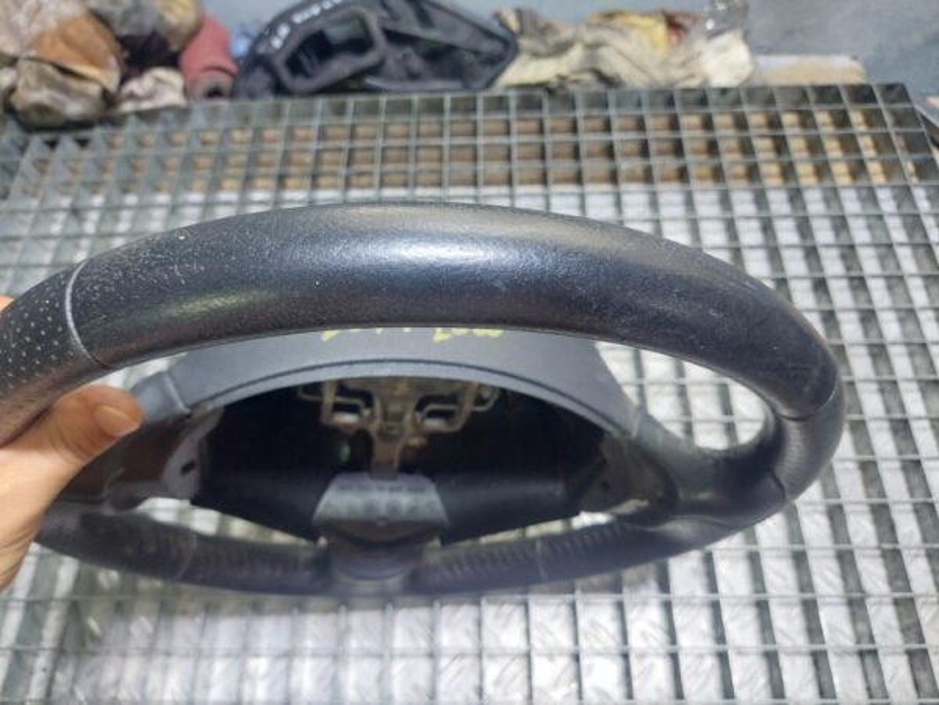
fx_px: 678
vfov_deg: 54.9
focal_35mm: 25
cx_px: 470
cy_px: 352
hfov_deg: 69.4
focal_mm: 5.23
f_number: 1.8
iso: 250
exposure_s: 1/50
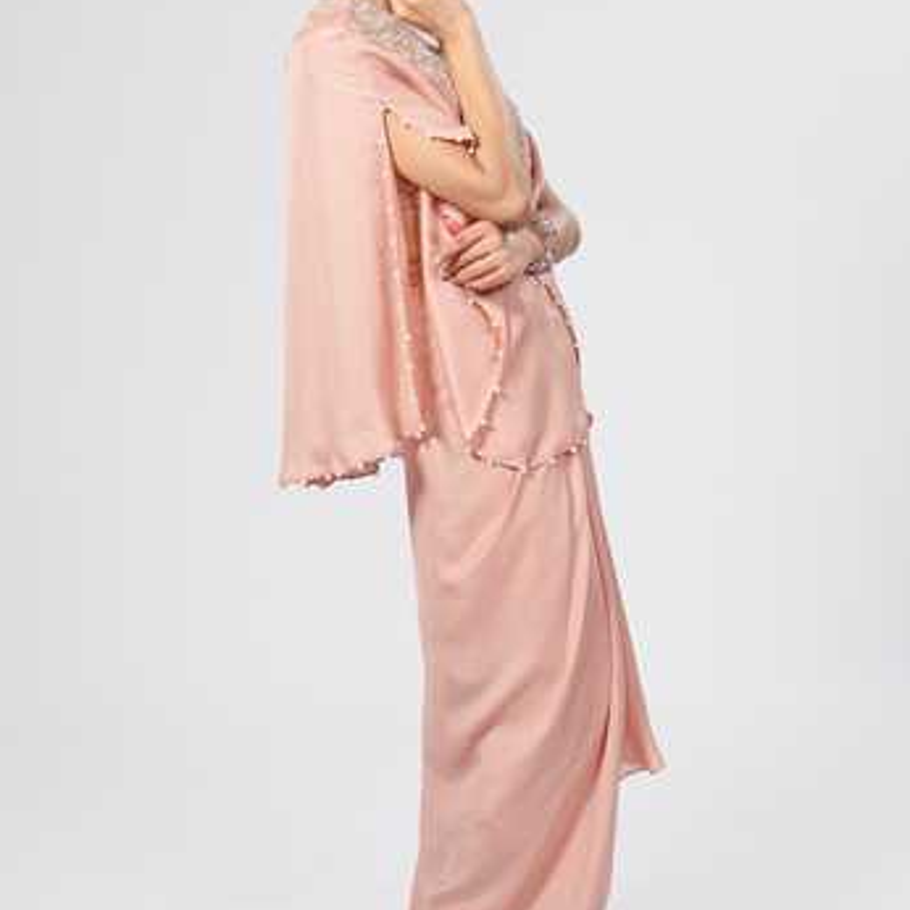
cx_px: 458
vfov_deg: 19.5
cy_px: 406
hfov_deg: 19.5
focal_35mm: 89
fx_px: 2647
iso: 160
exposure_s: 1/160
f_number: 6.3
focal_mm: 46
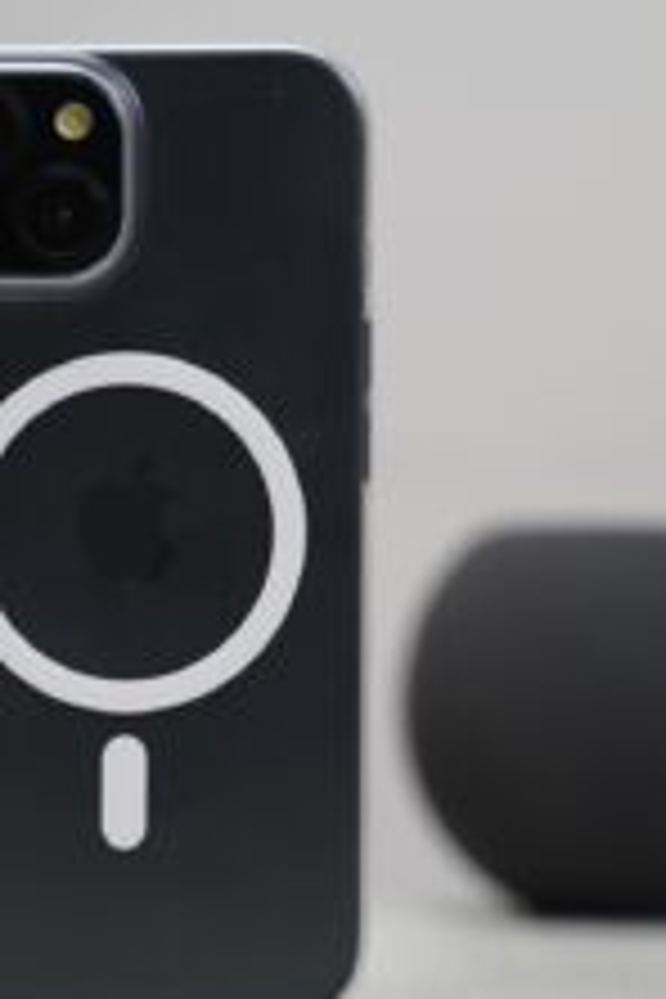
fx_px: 3746
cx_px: 180
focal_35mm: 135
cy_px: 493
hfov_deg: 10.1
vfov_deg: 15.2
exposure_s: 1/200
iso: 1000
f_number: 4
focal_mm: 75
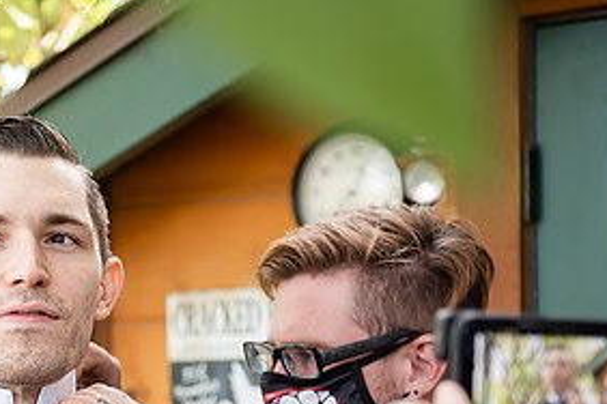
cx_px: 69
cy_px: 386
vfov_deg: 10.8
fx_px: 2124
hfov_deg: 16.1
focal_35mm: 126
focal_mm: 60
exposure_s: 1/400
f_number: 2.8
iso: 640
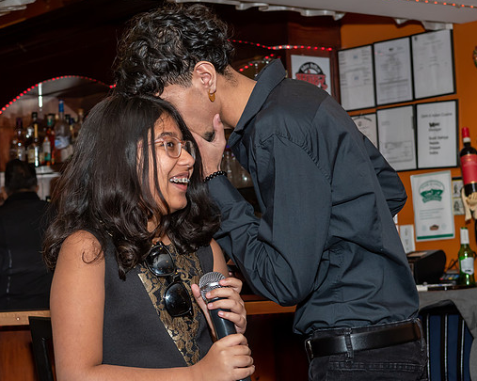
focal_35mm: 97
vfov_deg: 15.8
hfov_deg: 19.7
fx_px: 1369
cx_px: 166
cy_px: 170
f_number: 6.3
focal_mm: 48
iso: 500
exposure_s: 1/250
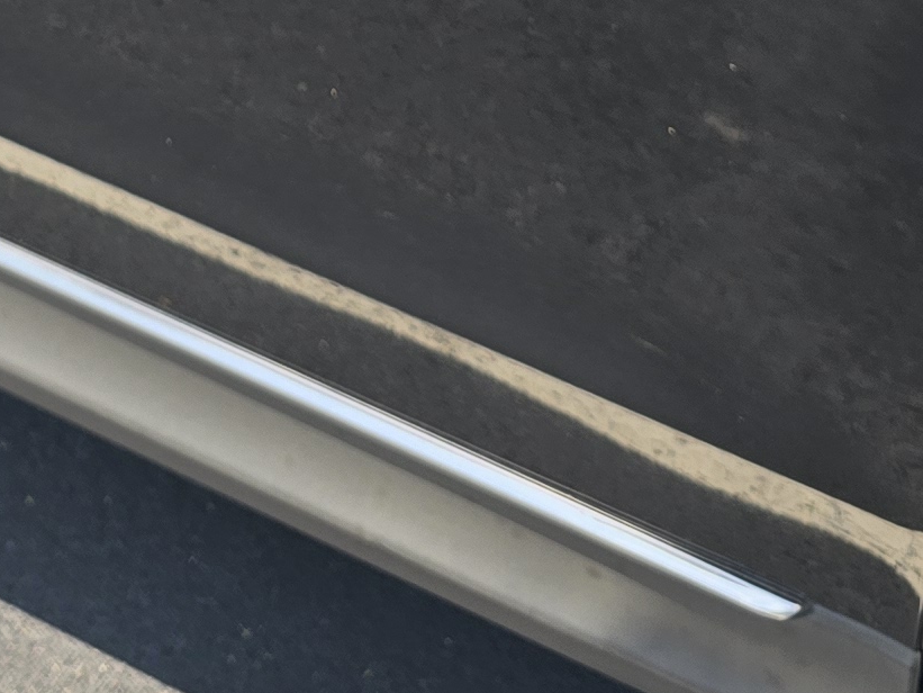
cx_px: 24
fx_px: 2987
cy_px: -888
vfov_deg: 11.3
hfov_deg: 17.2
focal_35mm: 112
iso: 12
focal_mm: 6.3
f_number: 1.7
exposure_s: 1/418
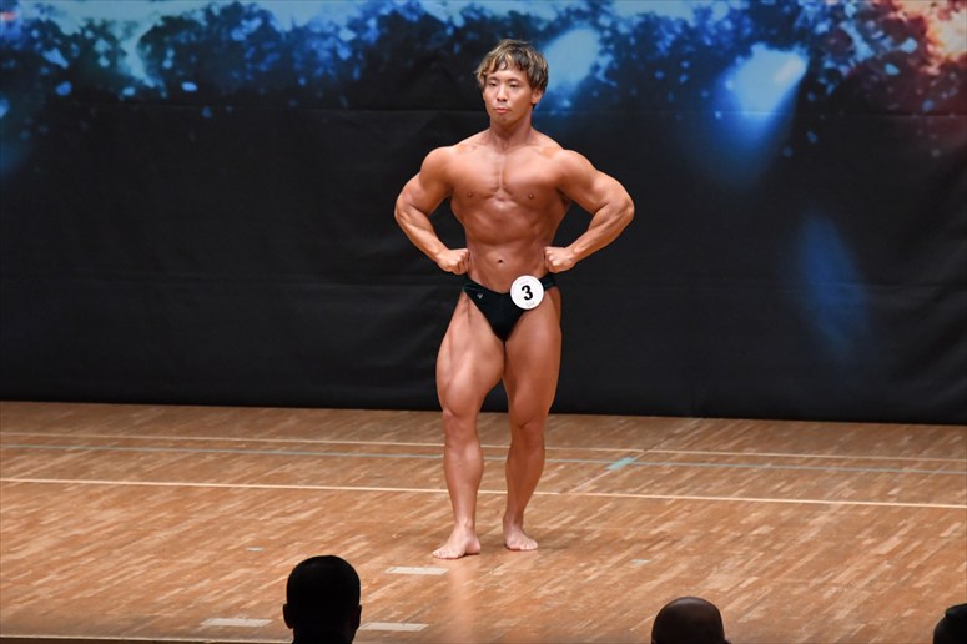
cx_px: 484
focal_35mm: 285
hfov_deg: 7.2
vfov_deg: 4.8
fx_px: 7652
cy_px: 322
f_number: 5.6
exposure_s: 1/400
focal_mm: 190
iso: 6400
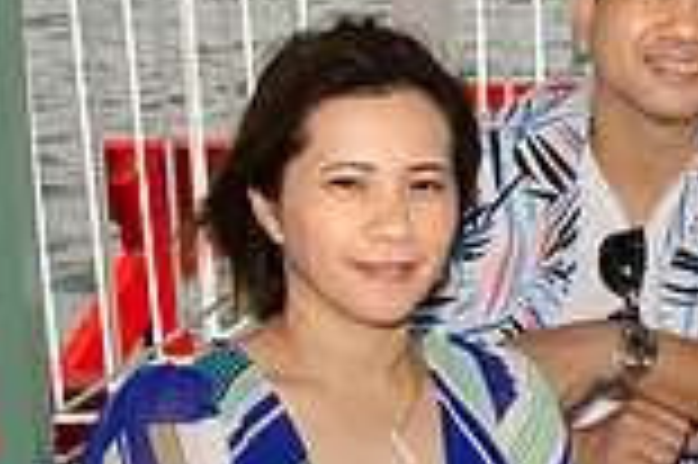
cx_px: 1049
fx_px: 2925
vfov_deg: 9.1
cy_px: 185
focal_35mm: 151
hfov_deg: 12.9
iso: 250
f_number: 8
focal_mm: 27
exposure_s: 1/250
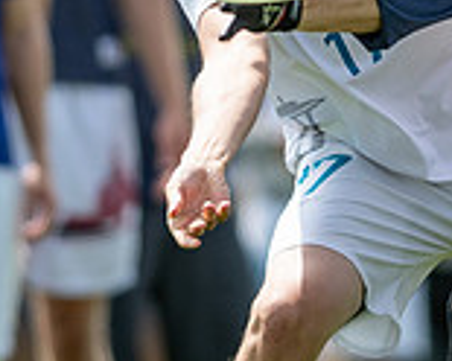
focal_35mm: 1872
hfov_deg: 1.0
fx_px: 25043
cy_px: 71
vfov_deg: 0.8
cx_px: 345
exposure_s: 1/3200
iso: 125
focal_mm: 300
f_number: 2.8
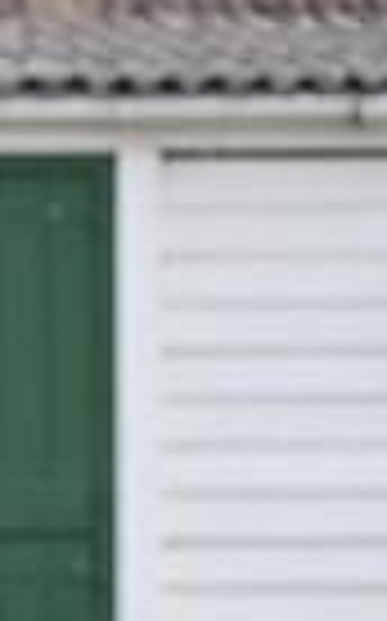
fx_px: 14526
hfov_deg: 1.5
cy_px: 857
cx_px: -855
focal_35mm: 859
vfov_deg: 2.4
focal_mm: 200
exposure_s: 1/1250
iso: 400
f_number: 4.5
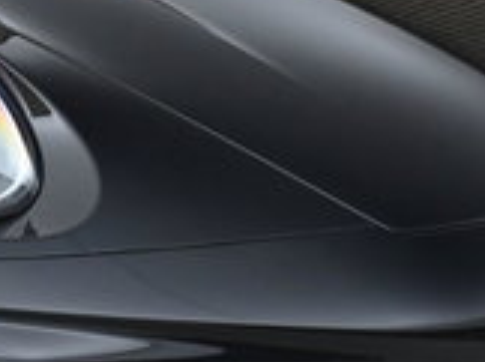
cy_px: 51
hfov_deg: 9.8
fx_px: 2774
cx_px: -187
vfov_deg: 7.5
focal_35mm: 198
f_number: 4.8
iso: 800
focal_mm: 29
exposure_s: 1/50
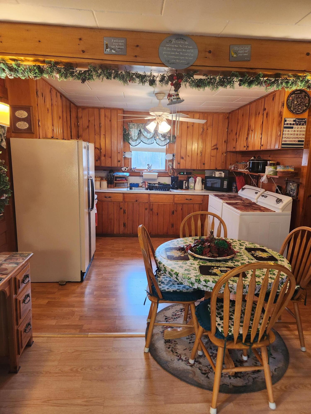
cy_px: 207
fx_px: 276
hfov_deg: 58.9
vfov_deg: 73.9
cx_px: 156
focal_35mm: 23
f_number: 1.8
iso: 500
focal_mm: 5.4
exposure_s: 1/120
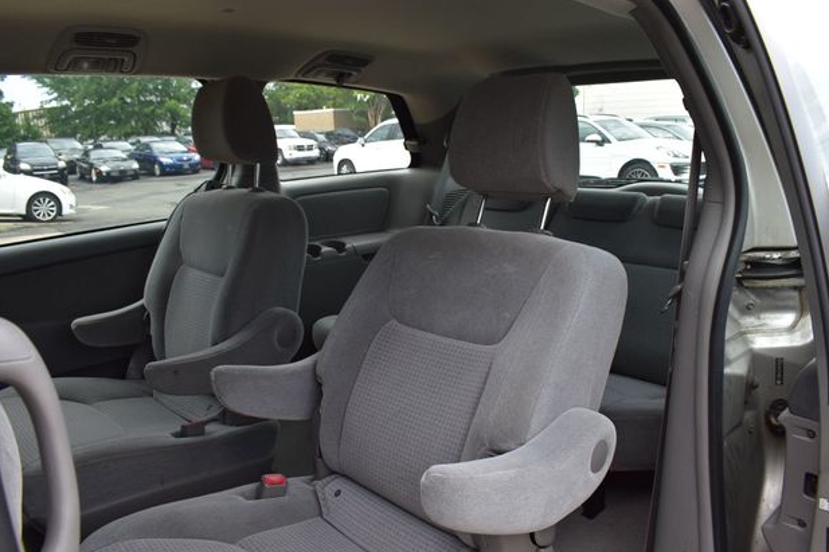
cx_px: 411
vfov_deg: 46.4
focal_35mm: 28
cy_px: 283
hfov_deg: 65.5
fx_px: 645
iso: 400
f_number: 9
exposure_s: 1/125
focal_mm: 18
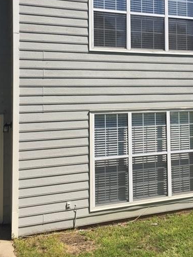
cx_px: 125
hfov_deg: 32.7
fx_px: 327
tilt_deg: +3.6
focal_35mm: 44
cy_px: 82
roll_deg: +0.8
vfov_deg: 42.3
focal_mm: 4.15
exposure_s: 1/2198
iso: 32
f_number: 2.2
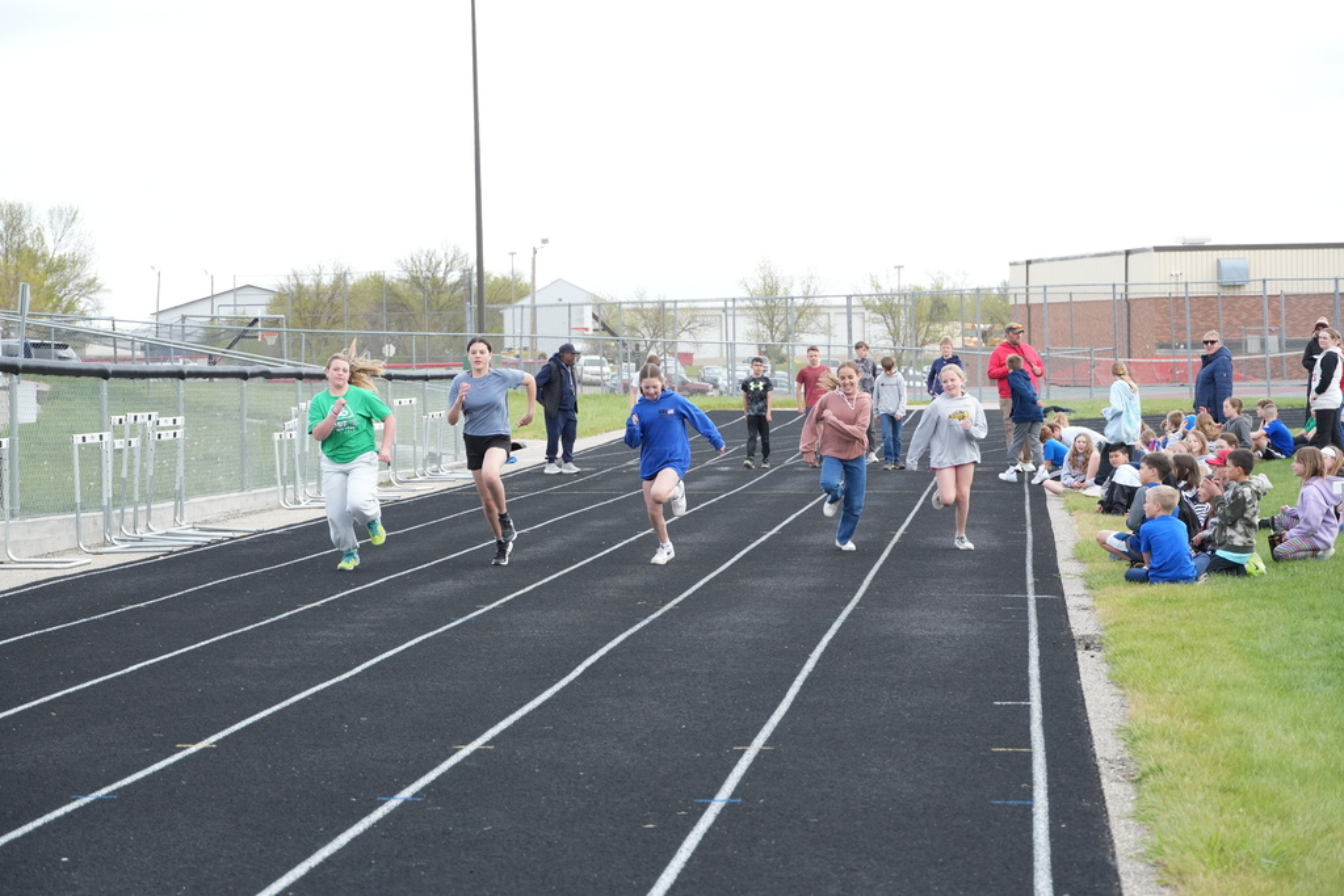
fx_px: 3864
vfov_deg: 13.2
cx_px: 672
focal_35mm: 104
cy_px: 448
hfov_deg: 19.7
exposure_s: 1/1600
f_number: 5.6
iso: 1250
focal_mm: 69
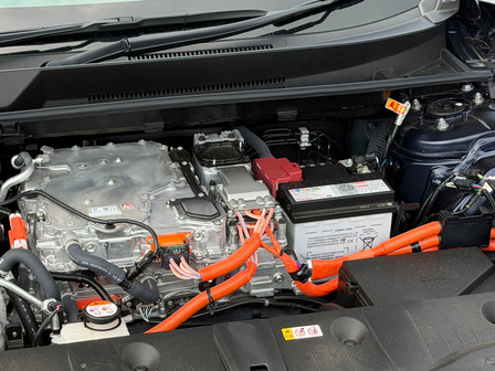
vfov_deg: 16.3
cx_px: 166
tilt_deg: -28.9
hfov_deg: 21.7
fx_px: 1287
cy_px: 272
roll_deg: -0.1
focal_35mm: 90
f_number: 1.78
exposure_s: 1/1000
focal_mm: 6.76
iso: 80
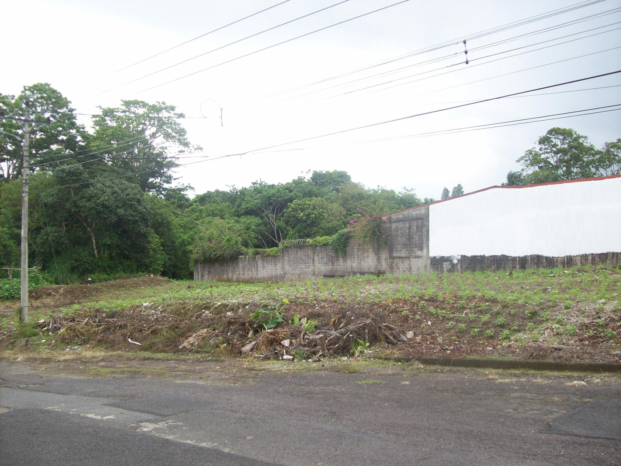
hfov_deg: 51.4
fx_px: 646
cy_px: 233
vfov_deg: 39.7
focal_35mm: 36
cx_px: 310
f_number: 2.7
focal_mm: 6
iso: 80
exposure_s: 1/361
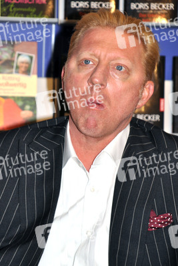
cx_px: 89
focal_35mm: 202
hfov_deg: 6.8
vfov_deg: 10.2
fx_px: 1500
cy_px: 133
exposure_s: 1/160
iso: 400
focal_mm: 135
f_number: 6.3
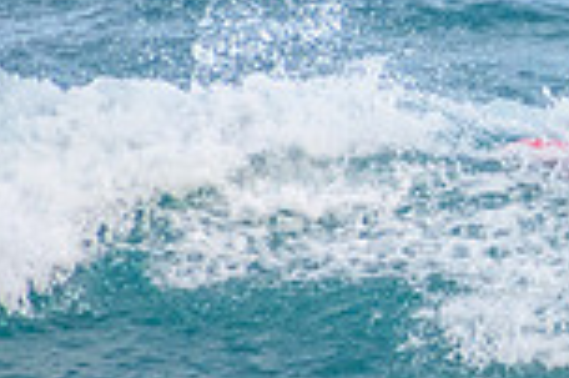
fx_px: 37103
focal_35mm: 2350
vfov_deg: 0.6
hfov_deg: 0.9
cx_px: 1082
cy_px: 9
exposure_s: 1/1600
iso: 1000
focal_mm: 400
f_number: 5.6
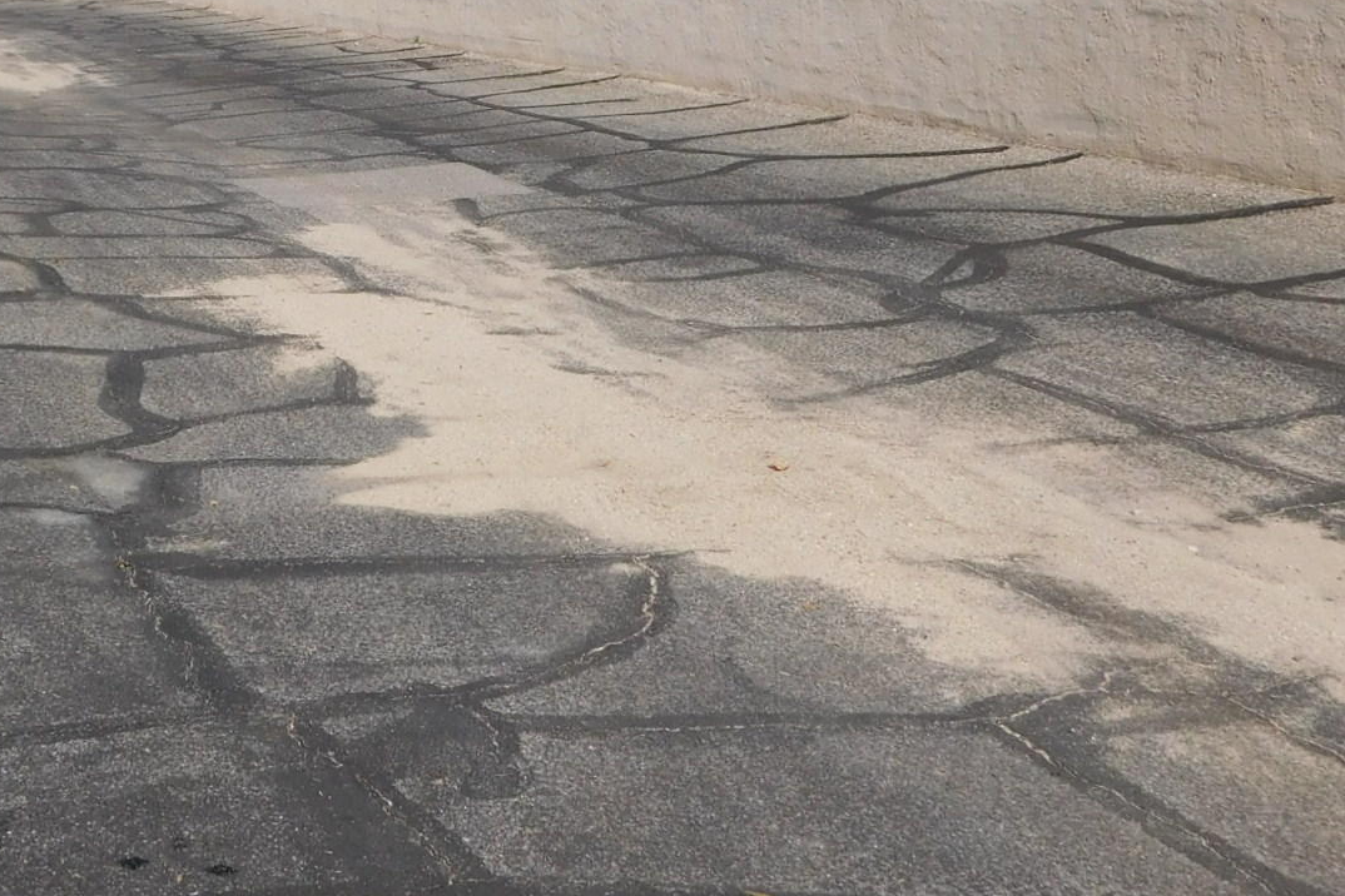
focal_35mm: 66
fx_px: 2466
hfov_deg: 29.9
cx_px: 304
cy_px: 150
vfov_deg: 20.3
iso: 125
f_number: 6.4
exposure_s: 1/640
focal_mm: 5.3
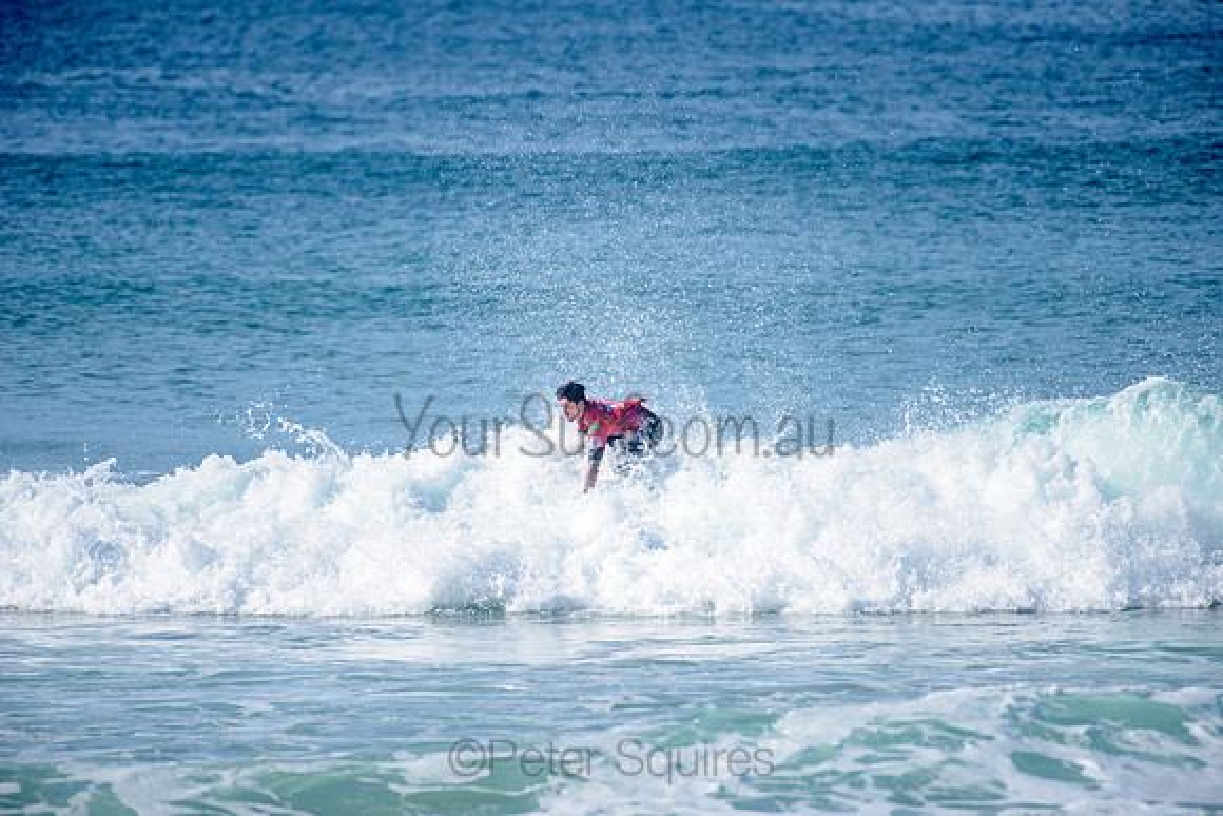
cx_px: 612
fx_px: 16989
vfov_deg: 2.8
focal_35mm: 500
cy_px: 408
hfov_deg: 4.1
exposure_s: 1/2000
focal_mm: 500
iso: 160
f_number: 5.6
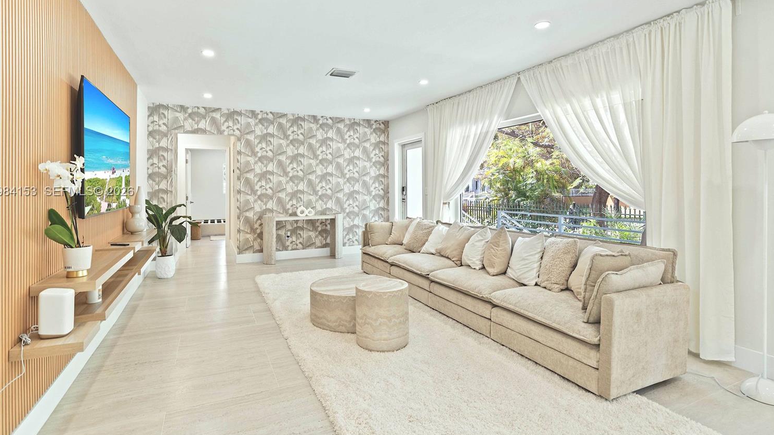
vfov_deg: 60.9
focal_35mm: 18
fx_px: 369
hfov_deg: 92.7
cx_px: 388
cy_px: 192
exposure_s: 1/20
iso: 320
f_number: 4.5
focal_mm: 16
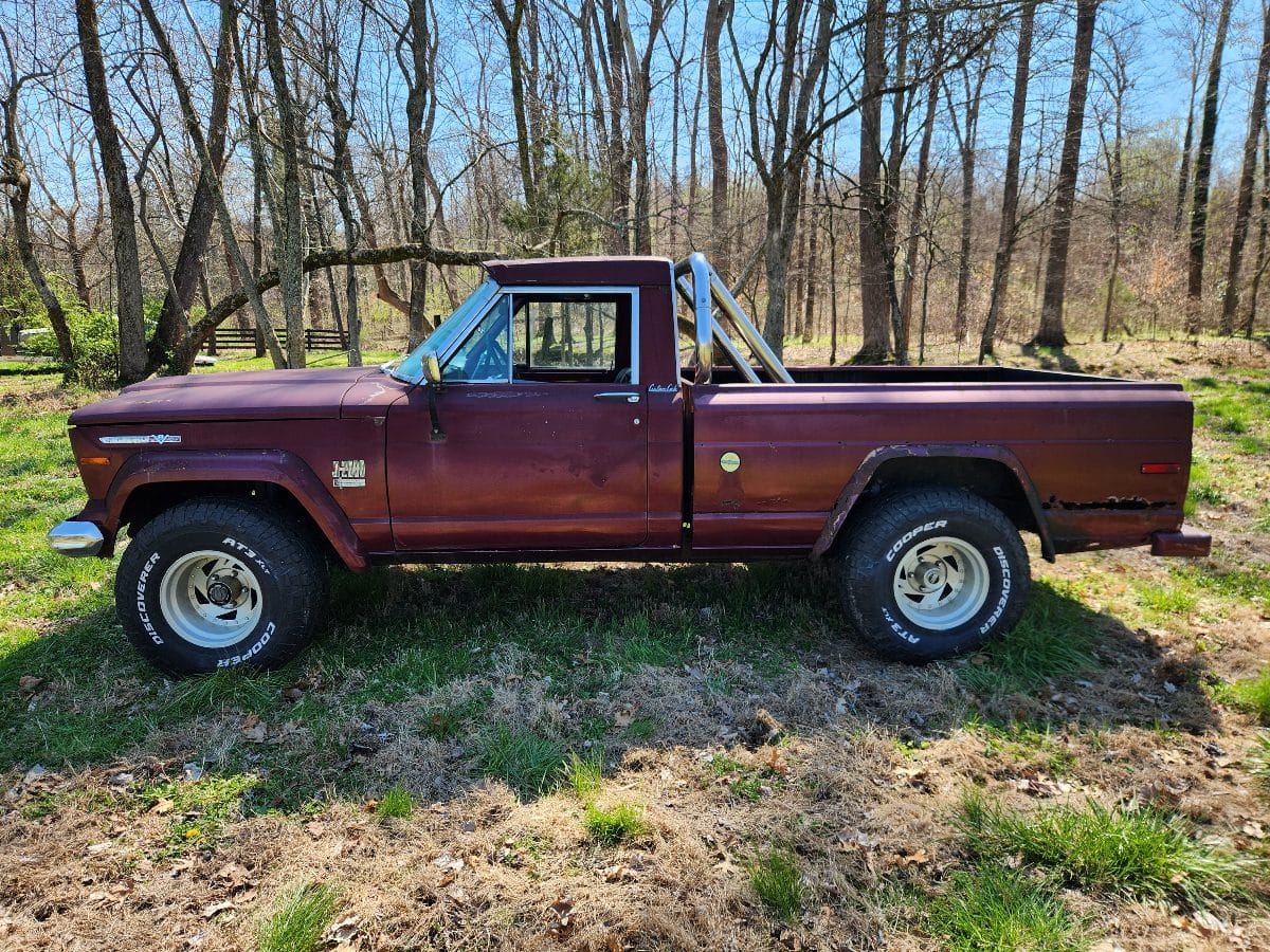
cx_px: 635
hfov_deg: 73.9
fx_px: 844
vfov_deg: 58.9
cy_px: 476
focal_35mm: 23
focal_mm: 5.4
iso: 20
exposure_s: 1/395
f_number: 1.8
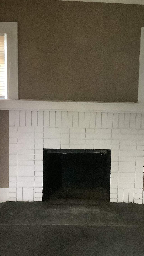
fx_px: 312
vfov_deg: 44.6
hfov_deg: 25.9
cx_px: 90
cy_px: 127
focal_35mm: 46
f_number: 2.4
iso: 500
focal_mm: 3.3
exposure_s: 1/30
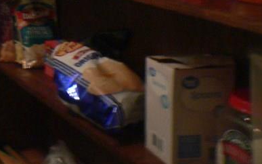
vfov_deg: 12.3
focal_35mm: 101
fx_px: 721
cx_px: -72
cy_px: -93
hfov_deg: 19.1
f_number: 2.8
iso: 200
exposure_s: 1/4
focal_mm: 6
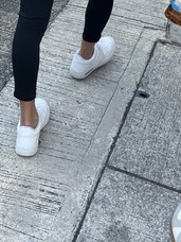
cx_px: 69
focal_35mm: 73
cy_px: 2
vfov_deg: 25.4
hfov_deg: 20.1
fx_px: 509
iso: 32
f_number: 1.6
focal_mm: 4.2
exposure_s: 1/458
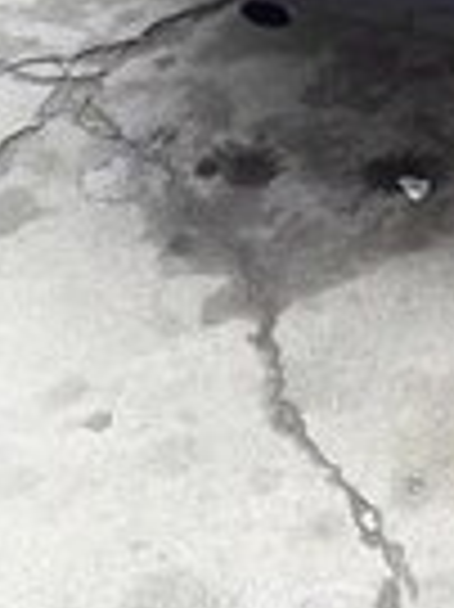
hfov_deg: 13.4
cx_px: 710
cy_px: -149
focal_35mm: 103
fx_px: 1804
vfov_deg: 18.0
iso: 40
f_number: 1.9
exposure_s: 1/151
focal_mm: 3.7
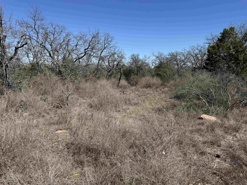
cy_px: 92
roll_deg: -1.2
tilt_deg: -7.2
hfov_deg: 71.6
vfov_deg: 56.8
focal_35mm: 24
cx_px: 124
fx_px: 171
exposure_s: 1/4950
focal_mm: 6.76
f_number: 1.78
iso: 80
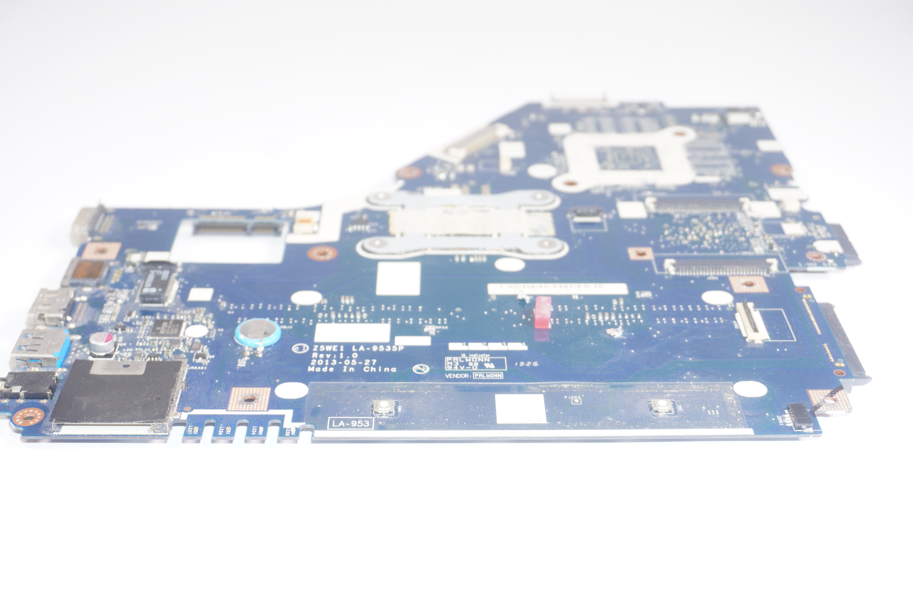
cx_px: 456
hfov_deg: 40.0
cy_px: 304
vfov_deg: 27.2
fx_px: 1254
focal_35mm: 50
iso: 400
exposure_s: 1/160
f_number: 5.6
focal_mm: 33
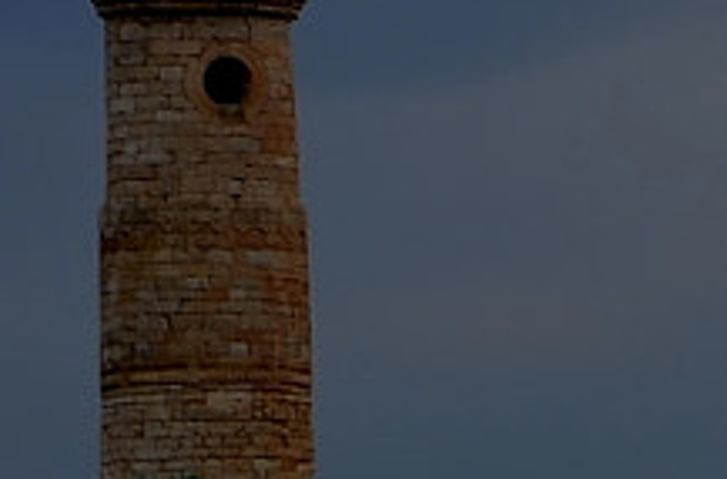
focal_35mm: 388
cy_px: 652
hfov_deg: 5.1
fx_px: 7801
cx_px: 1983
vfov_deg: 3.5
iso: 125
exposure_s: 1/250
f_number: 8
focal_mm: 35
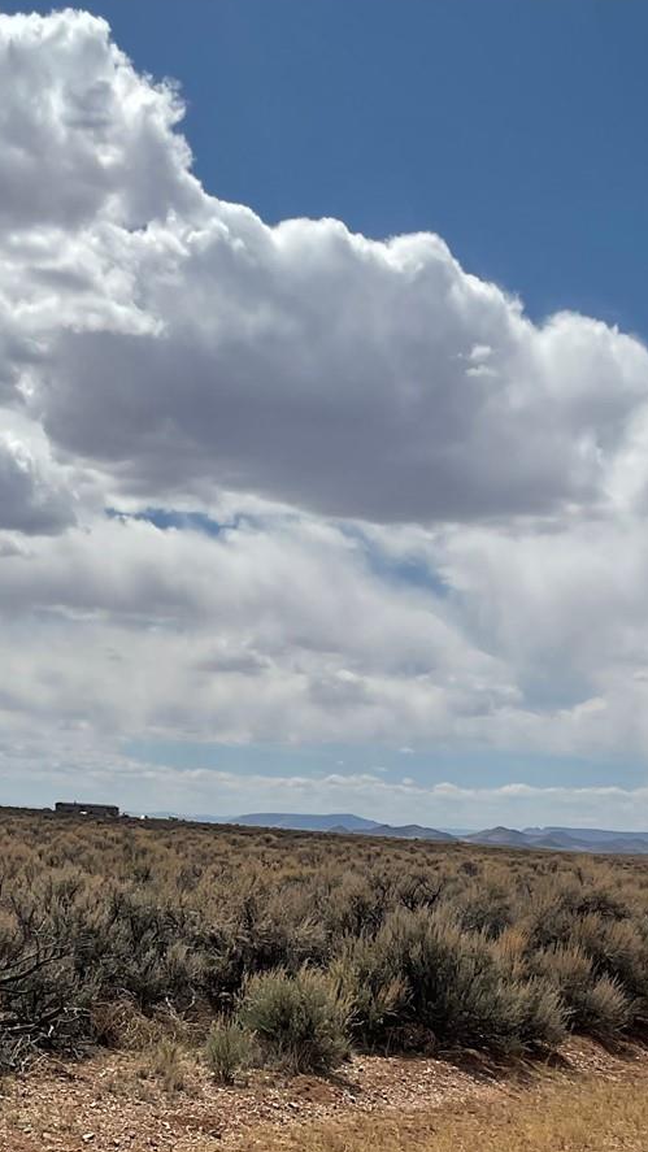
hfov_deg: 21.1
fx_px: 1741
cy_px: 761
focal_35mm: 57
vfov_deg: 36.3
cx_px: 280
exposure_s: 1/4785
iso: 16
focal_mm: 3
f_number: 1.8
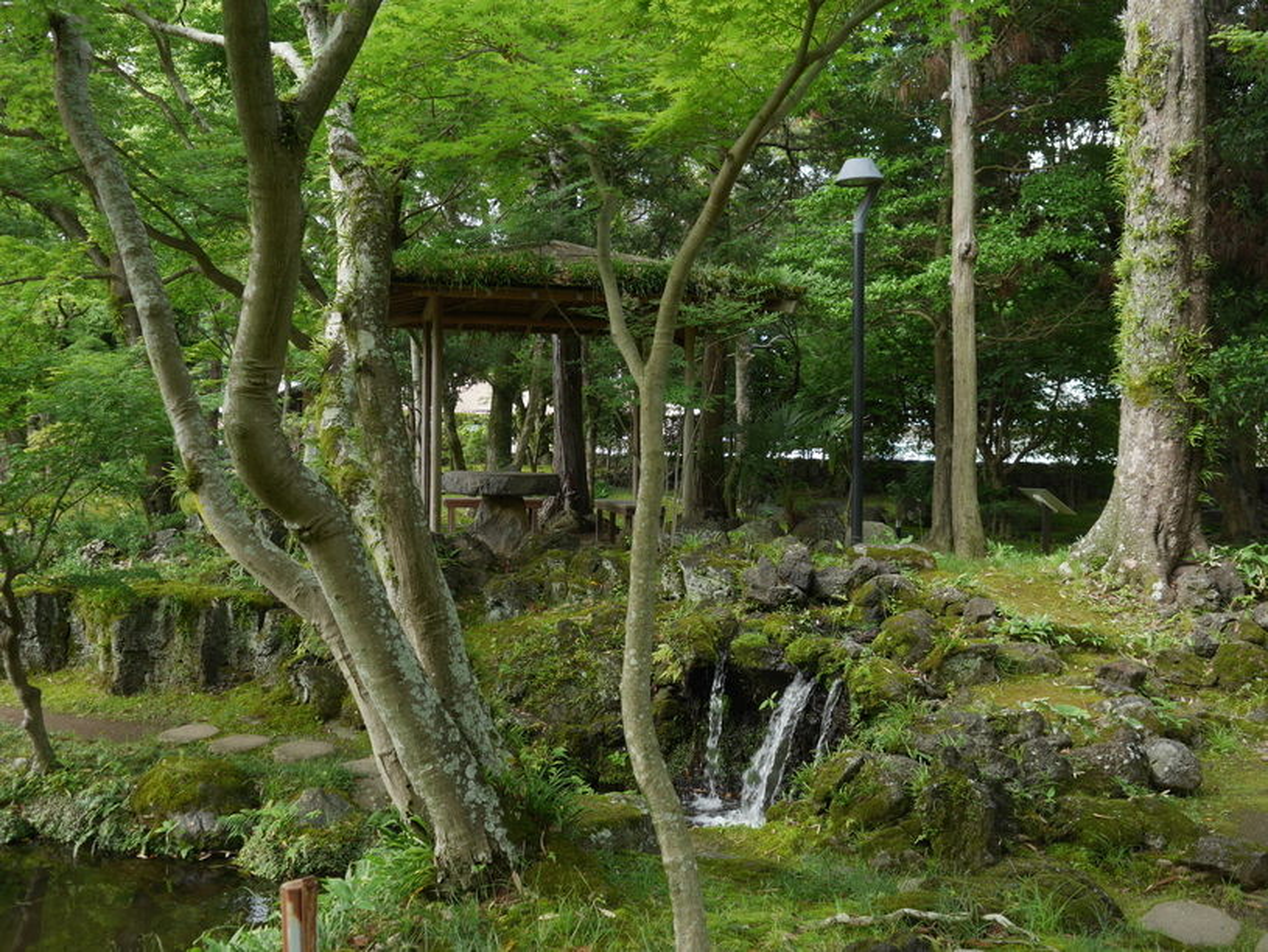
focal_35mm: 34
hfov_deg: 53.9
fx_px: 1246
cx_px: 634
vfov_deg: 41.8
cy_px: 476
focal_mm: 17
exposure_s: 1/160
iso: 200
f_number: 3.5
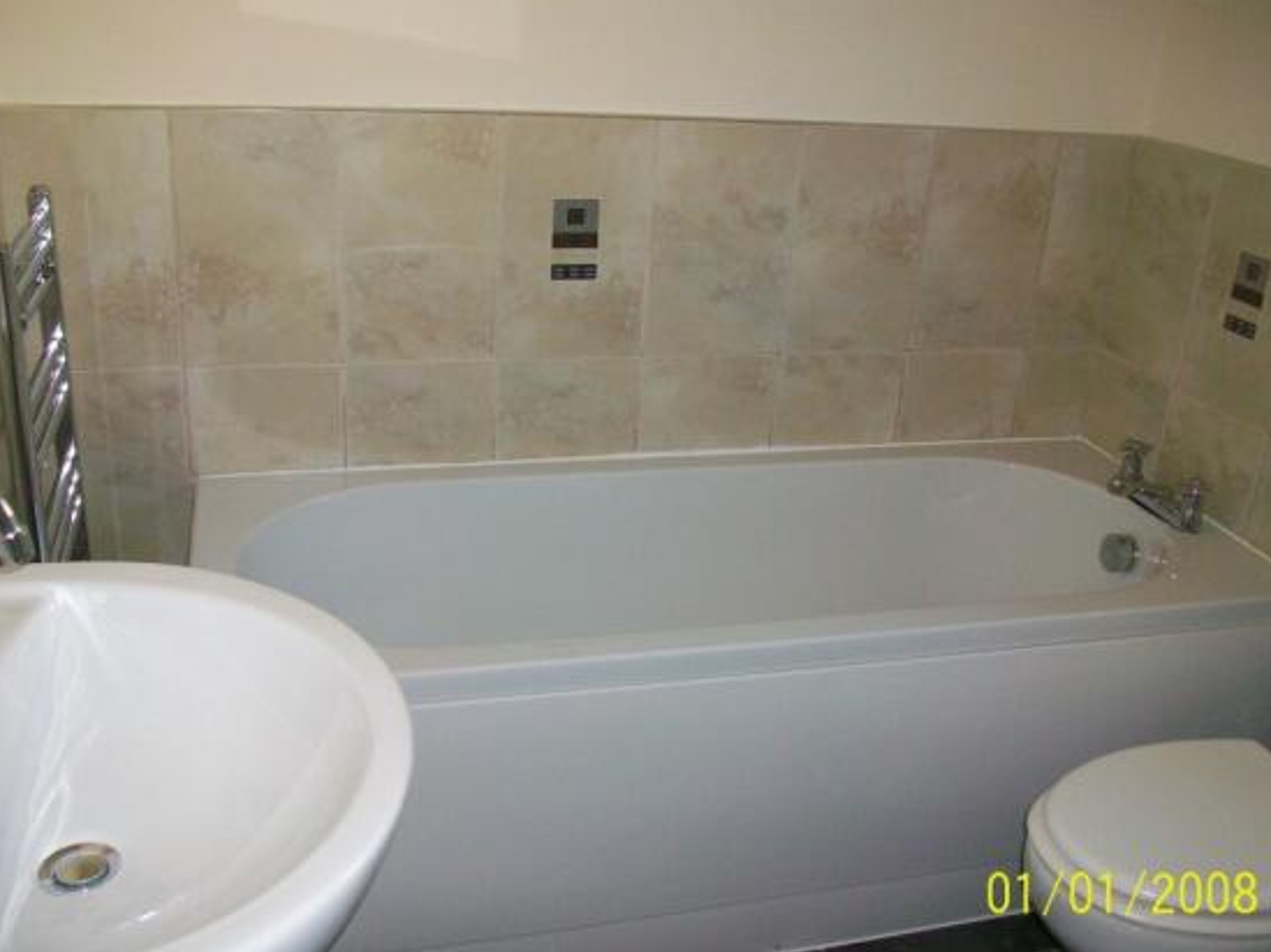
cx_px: 652
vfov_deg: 41.7
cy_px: 495
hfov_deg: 54.0
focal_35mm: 34
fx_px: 1248
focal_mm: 5.7
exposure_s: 1/60
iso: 120
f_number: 2.8
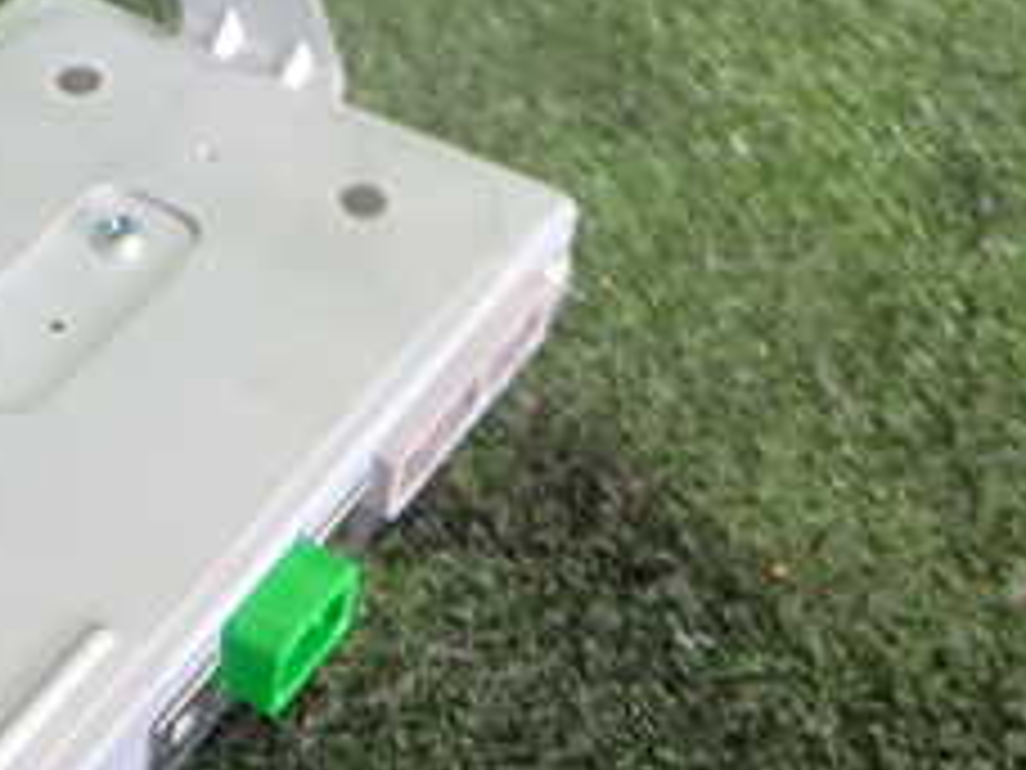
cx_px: -266
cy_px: 527
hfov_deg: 22.4
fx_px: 2342
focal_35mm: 79
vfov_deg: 18.6
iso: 200
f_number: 2.3
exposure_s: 1/50
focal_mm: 5.4
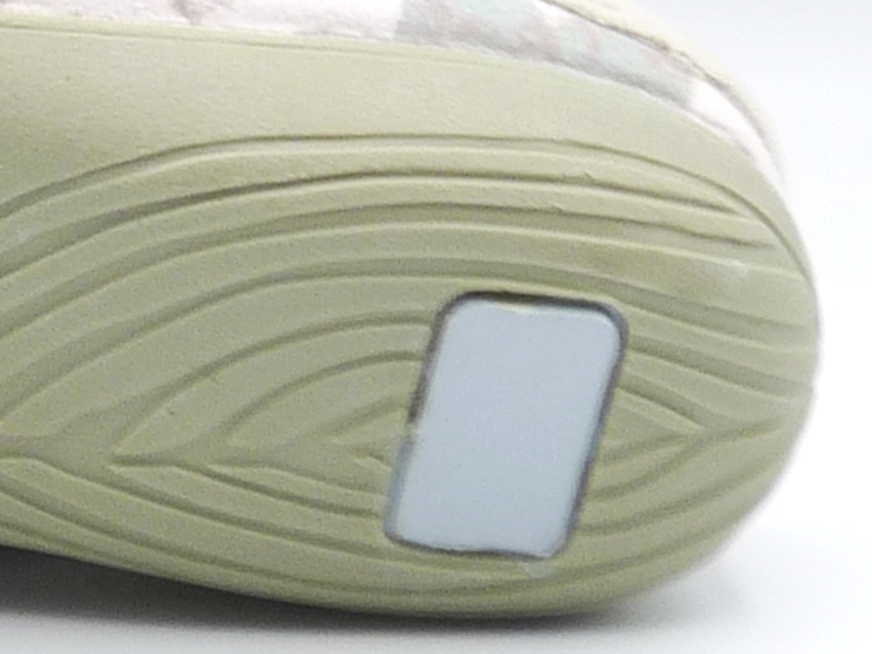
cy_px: 217
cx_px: -385
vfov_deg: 7.4
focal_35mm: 201
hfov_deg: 9.6
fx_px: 5064
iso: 100
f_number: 4
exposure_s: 1/200
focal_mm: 6.6
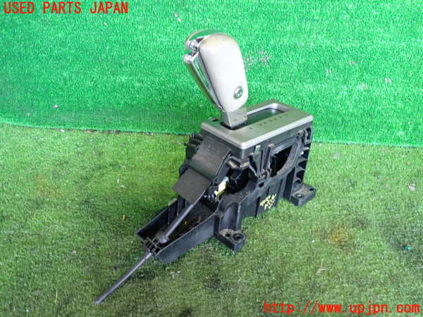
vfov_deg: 46.8
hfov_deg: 60.0
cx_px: 212
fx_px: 367
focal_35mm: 30
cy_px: 158
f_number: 2.3
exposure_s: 1/30
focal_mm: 5.4
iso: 250
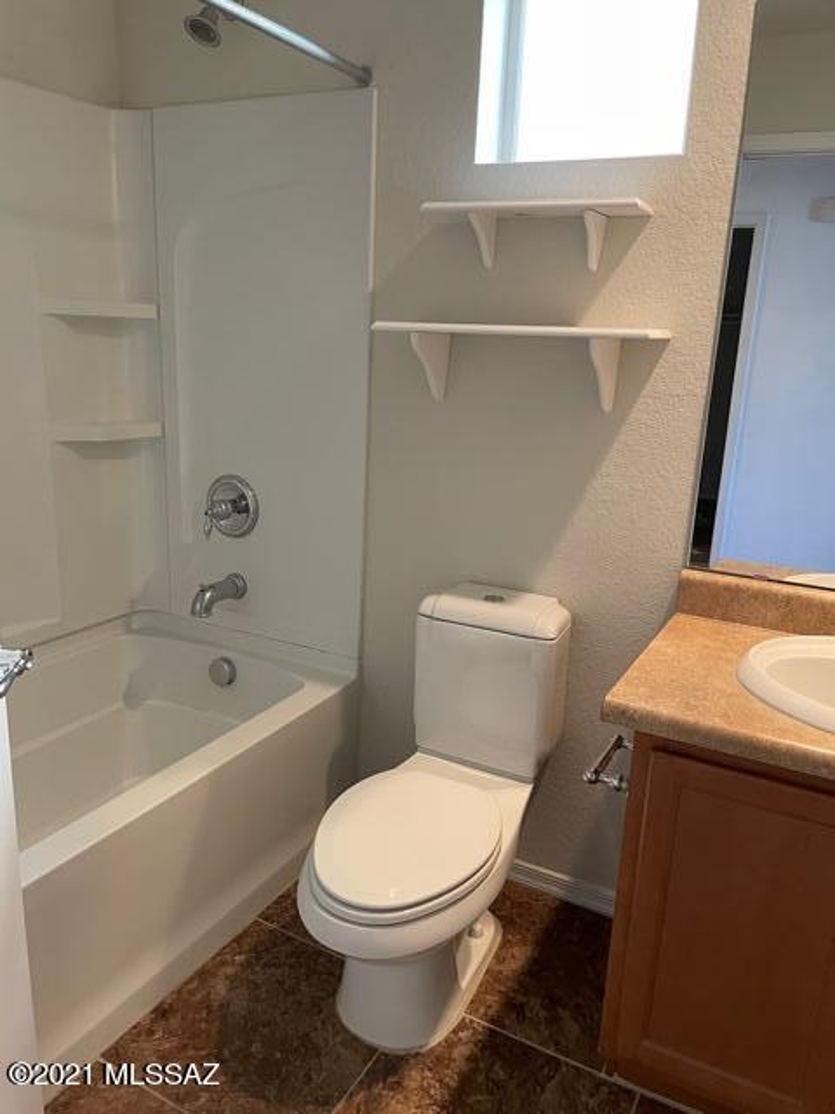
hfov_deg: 53.1
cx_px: 418
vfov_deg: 67.3
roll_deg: -2.8
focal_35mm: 26
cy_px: 557
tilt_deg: -14.2
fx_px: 836
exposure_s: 1/60
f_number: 1.6
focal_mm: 4.2
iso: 250
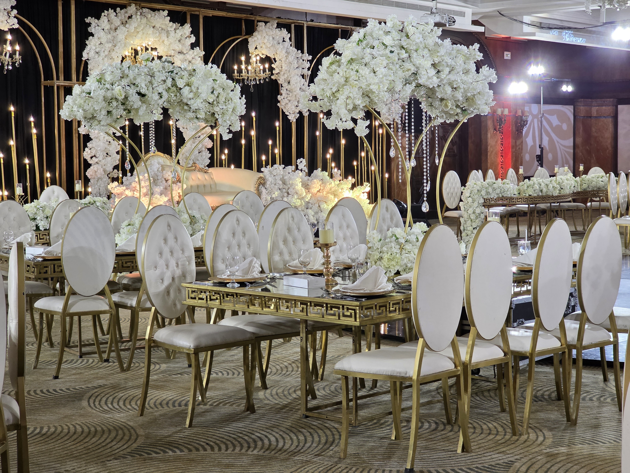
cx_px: 315
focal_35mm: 69
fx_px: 1256
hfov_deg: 28.2
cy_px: 236
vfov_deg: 21.3
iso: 200
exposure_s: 1/120
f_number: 2.4
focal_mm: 7.9
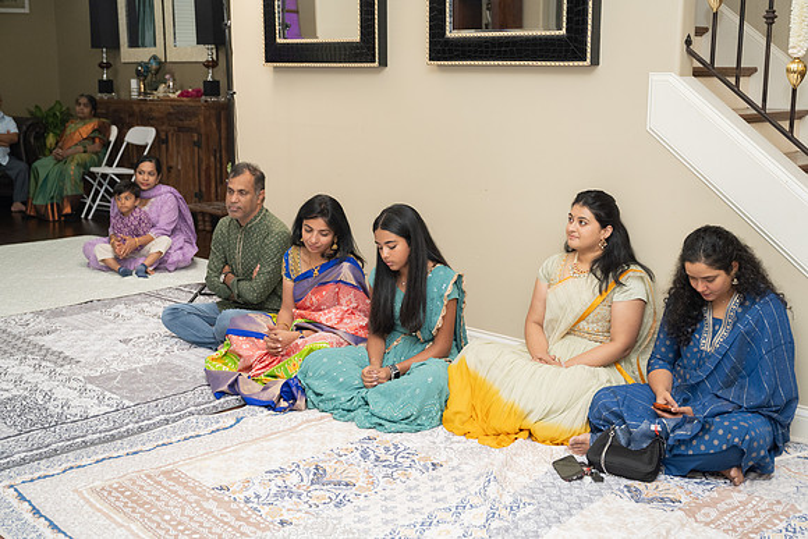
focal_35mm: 42
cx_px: 404
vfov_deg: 31.8
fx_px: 947
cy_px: 270
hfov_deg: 46.2
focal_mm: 41
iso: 1000
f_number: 3.2
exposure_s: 1/160
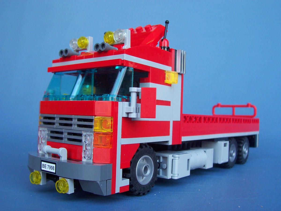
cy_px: 106
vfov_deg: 38.7
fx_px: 300
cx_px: 140
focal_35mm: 37
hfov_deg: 50.1
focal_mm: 5.6
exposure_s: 1/60
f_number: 2.8
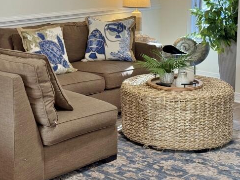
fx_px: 548
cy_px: 46
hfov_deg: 24.5
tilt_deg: -9.6
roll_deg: -0.1
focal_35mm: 79
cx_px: 75
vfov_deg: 18.6
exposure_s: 1/60
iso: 160
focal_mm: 6.76
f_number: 1.78
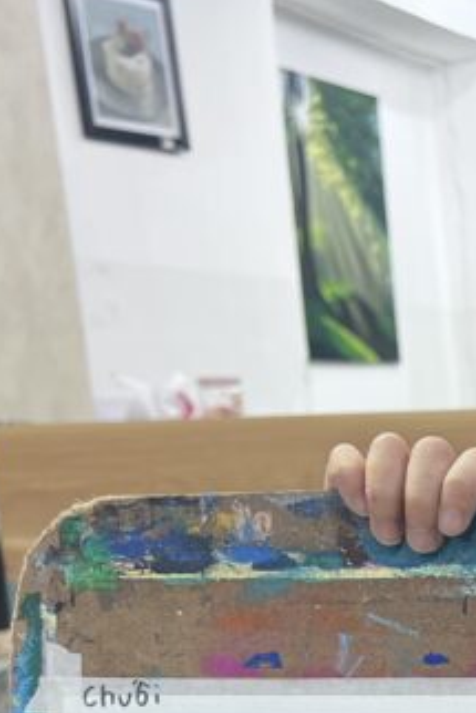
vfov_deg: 22.6
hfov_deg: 14.8
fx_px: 1664
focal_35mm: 84
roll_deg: +1.7
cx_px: 775
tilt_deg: -13.7
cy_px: 810
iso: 125
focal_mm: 5.7
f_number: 1.5
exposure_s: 1/100
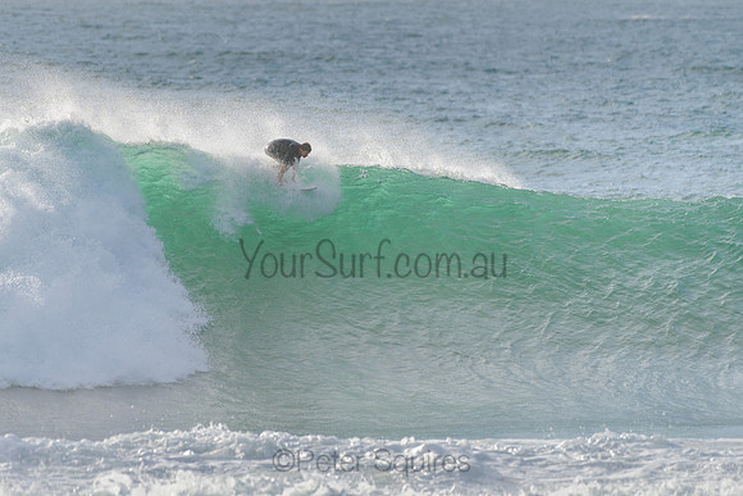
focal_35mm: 612
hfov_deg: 3.4
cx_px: 347
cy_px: 239
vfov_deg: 2.2
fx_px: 12639
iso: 250
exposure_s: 1/2000
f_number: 5.6
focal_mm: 500
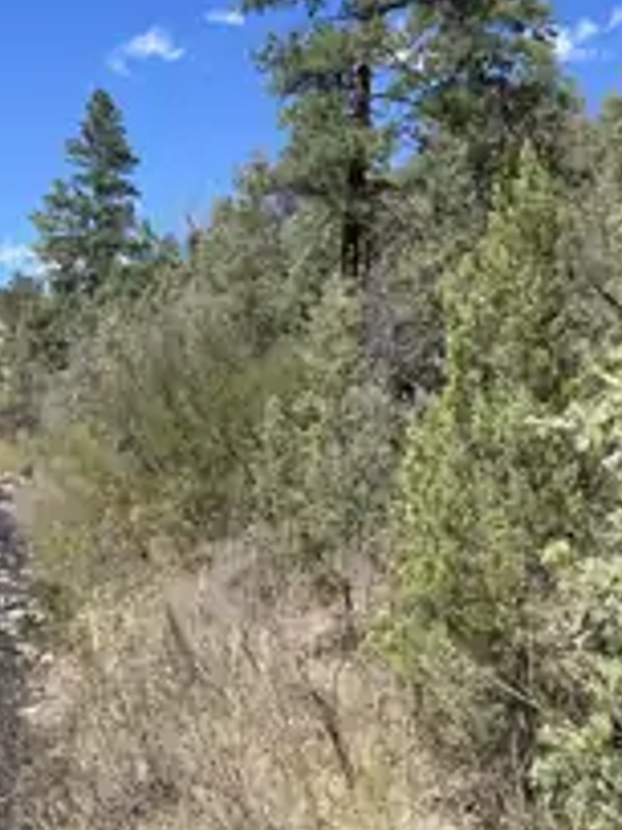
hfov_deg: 28.5
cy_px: 423
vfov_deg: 37.5
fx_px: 1222
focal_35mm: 51
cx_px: 268
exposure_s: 1/2915
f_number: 1.5
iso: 50
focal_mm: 5.7
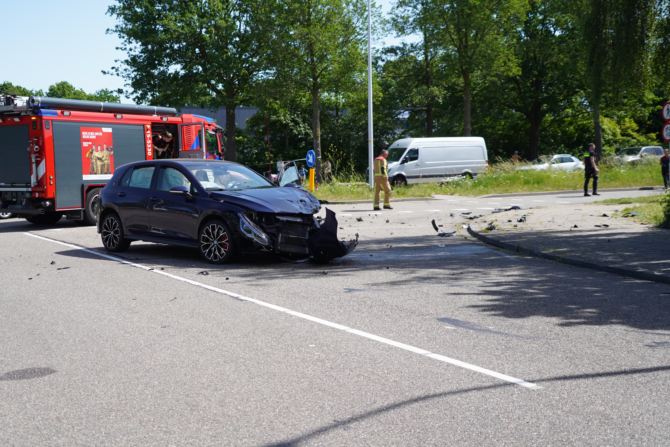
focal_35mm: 40
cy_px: 211
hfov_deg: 48.3
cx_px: 279
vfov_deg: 33.4
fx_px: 744
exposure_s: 1/2000
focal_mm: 34
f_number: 4
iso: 500
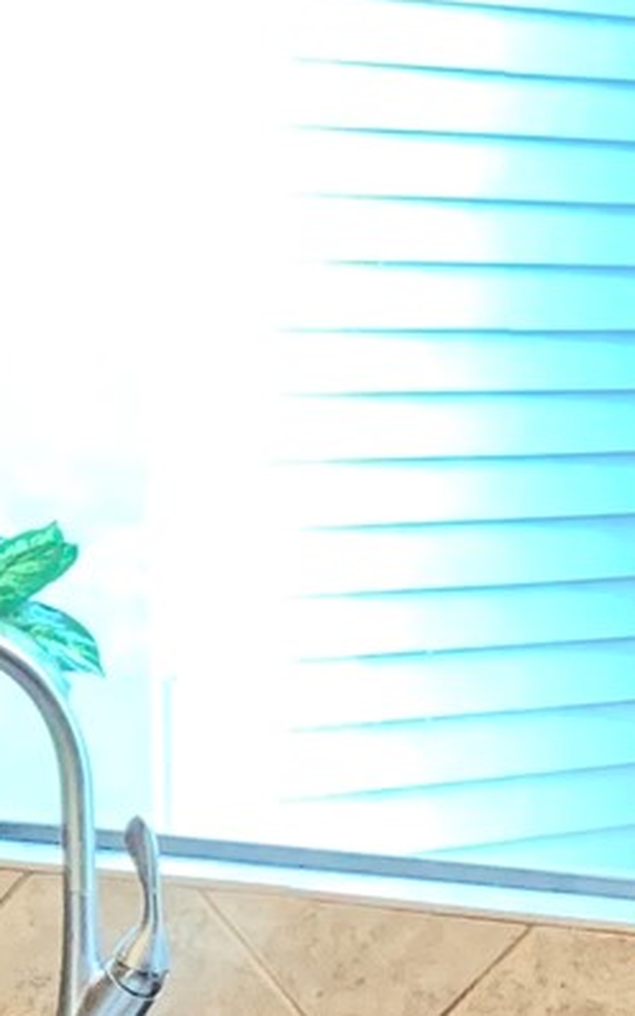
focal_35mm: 142
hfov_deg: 8.2
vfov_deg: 14.7
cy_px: 394
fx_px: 3933
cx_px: -1052
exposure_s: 1/60
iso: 160
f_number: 1.8
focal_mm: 4.25
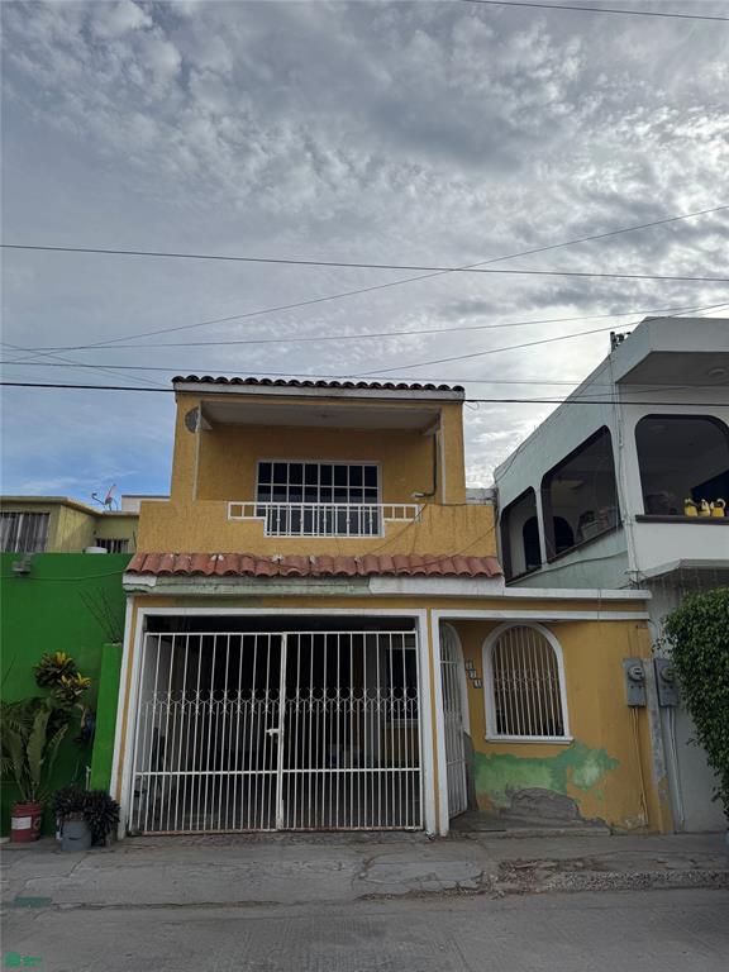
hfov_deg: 56.8
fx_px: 674
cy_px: 486
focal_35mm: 24
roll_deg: +0.5
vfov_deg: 71.6
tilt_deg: +17.5
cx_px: 364
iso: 80
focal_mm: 6.76
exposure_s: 1/7092
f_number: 1.78
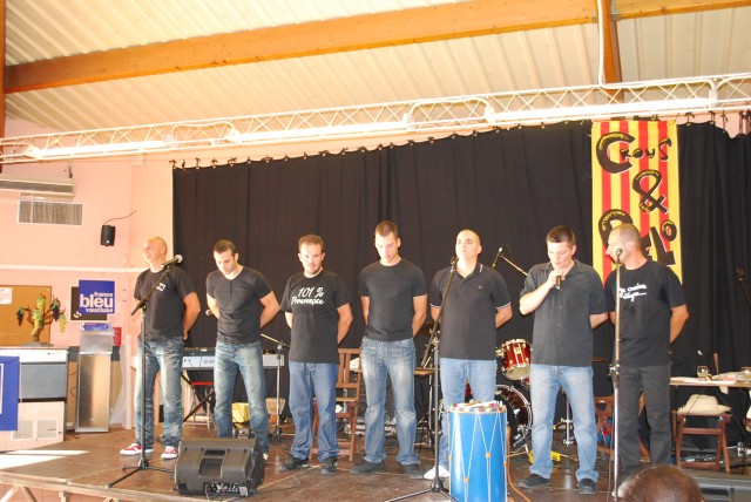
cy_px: 251
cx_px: 376
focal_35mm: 36
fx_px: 752
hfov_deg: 53.1
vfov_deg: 36.9
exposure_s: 1/60
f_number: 4.2
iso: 1000
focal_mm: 24
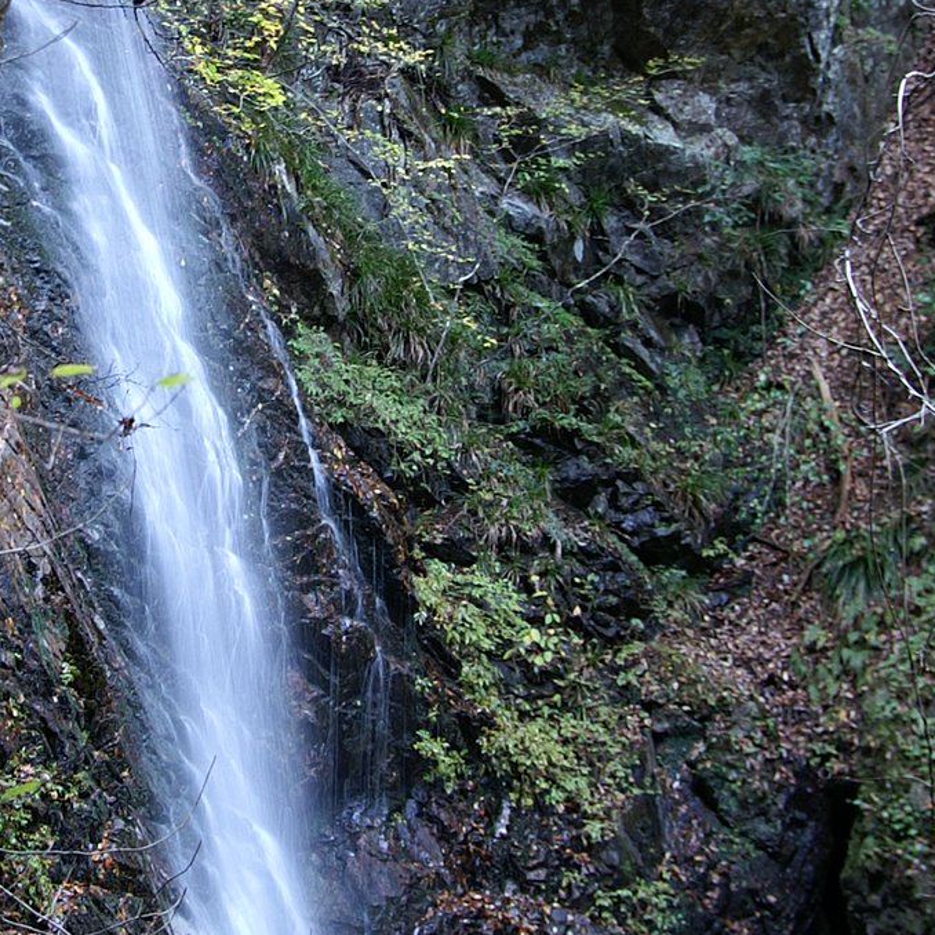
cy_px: 298
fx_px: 2353
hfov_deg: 22.2
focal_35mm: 77
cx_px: 211
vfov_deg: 22.4
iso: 100
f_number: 4
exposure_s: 1/5
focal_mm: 20
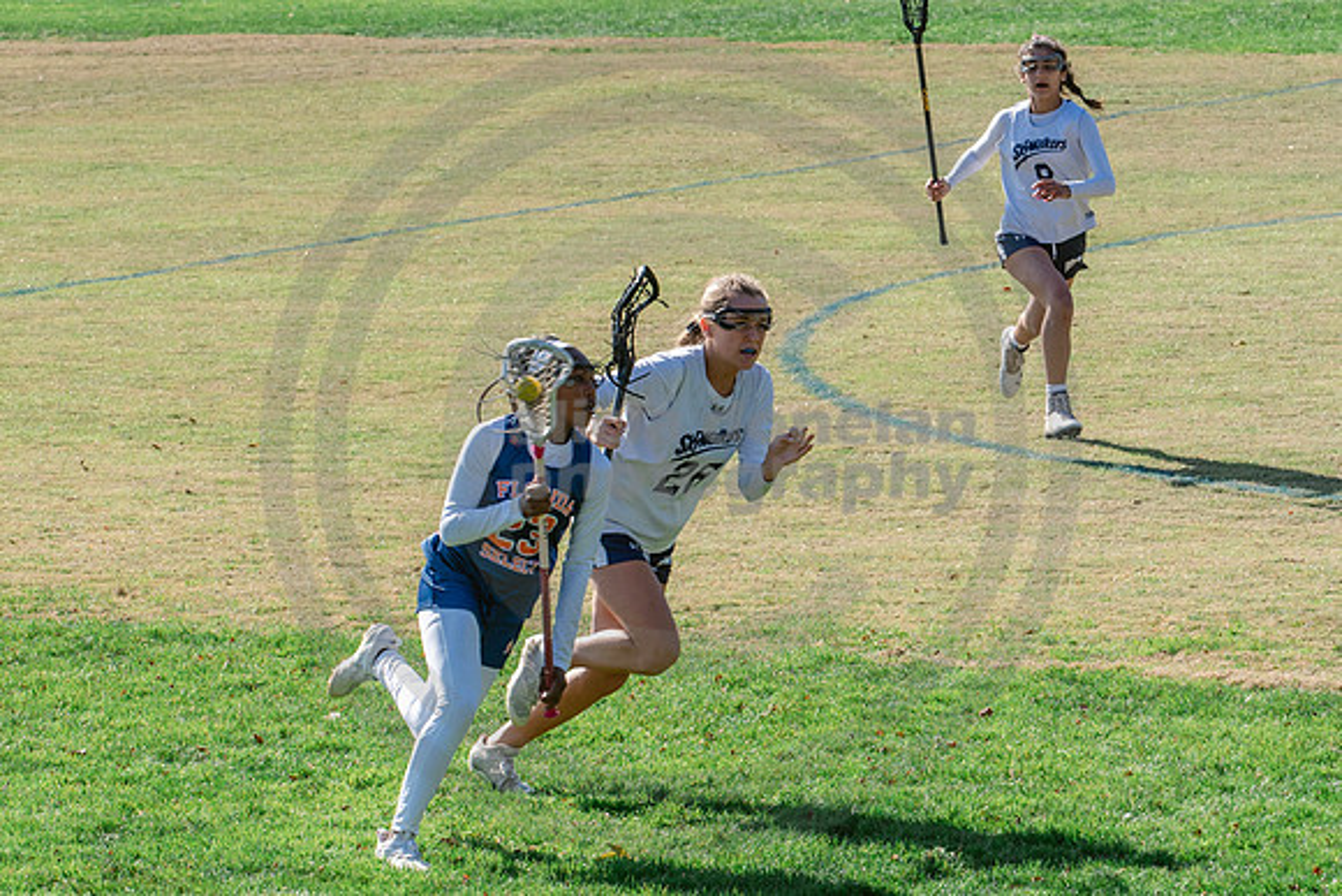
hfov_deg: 10.6
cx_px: 435
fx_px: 7229
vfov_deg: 7.1
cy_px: 277
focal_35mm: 194
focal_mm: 110
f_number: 7.1
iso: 250
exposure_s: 1/800
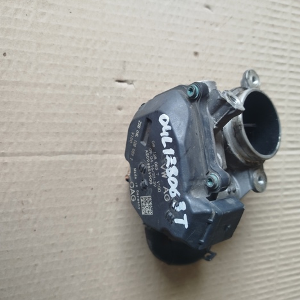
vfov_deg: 55.6
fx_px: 284
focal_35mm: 29
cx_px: 174
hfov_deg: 55.4
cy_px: 153
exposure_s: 1/50
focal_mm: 5.31
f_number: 1.7
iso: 80
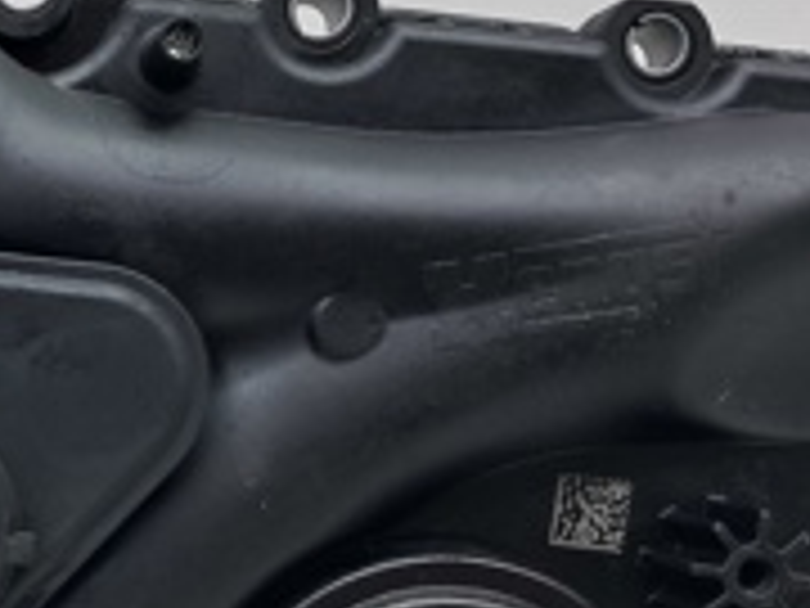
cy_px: 547
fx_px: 2246
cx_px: -122
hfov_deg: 19.4
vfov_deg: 15.2
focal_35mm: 96
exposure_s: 1/50
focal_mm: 4
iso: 50
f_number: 1.8
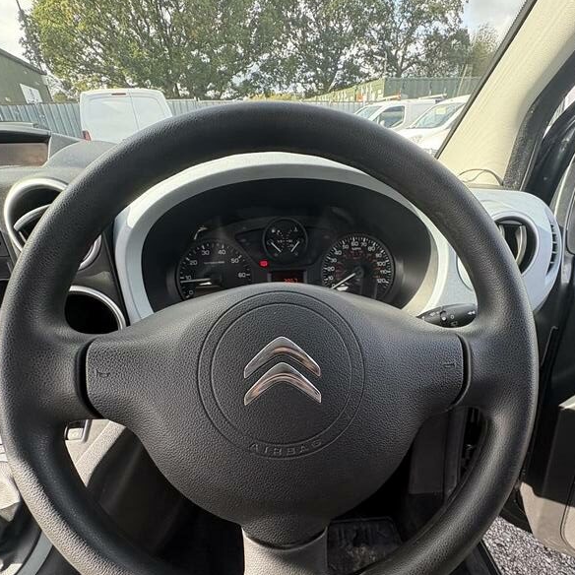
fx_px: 357
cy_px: 357
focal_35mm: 19
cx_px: 306
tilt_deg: -31.2
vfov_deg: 76.4
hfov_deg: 77.6
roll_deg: -1.1
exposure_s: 1/138
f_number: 2.2
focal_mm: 2.22
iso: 125
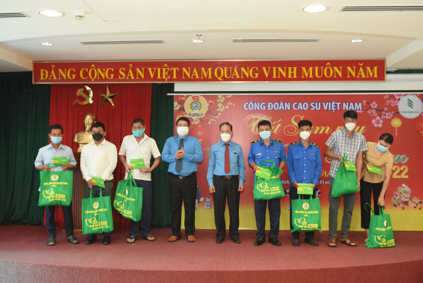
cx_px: 212
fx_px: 423
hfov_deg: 53.1
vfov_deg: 36.9
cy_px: 142
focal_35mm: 36
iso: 800
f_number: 2.8
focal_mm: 24
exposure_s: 1/125
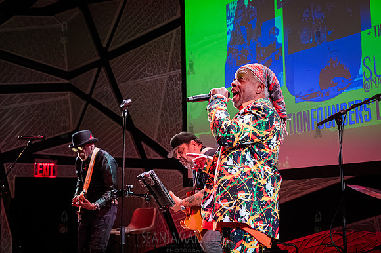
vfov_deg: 25.0
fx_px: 571
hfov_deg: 36.9
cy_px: 126
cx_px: 190
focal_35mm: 54
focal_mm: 54
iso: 10000
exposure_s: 1/500
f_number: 3.5
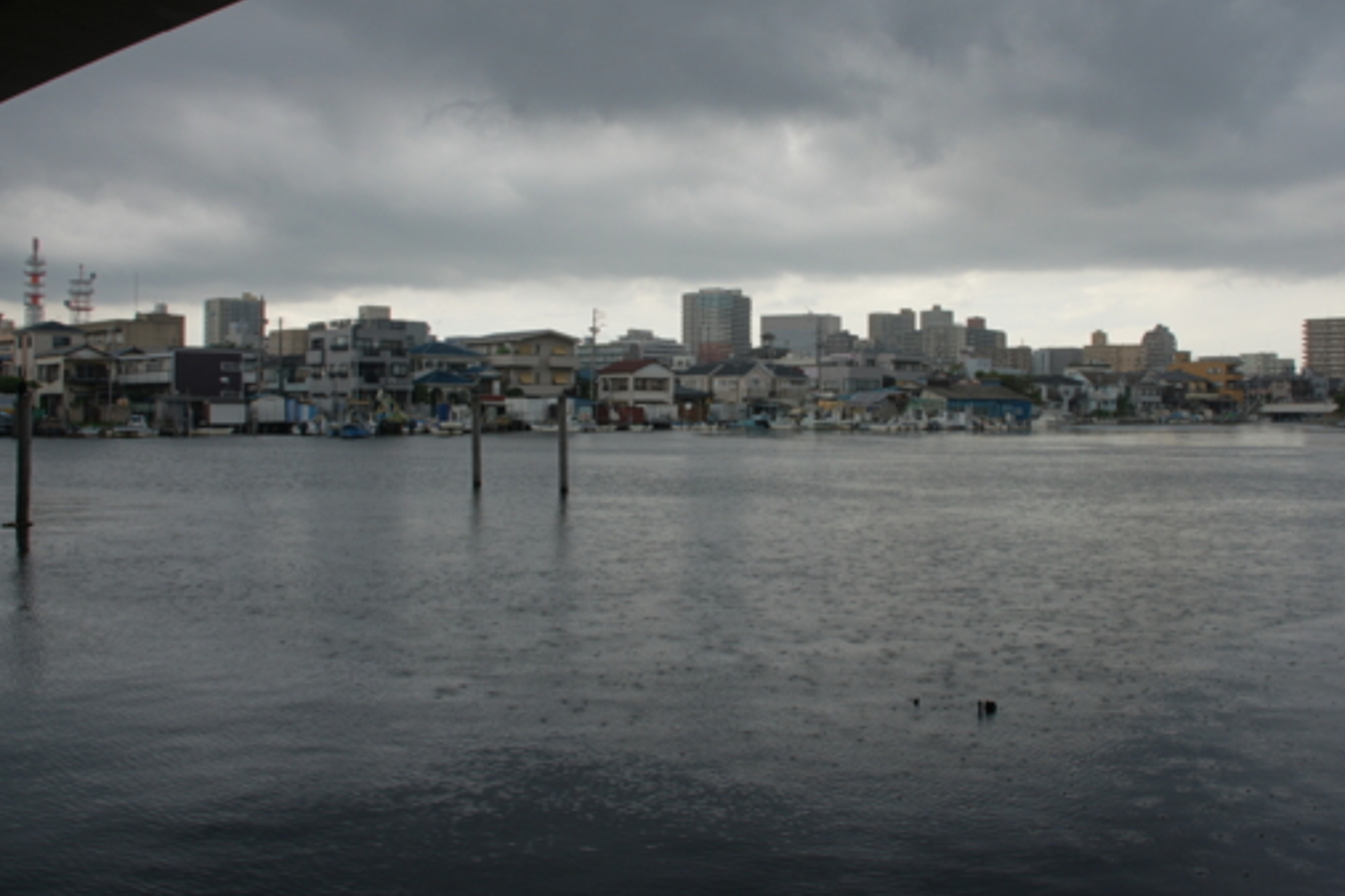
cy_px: 400
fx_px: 1195
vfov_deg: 41.0
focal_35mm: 32
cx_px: 739
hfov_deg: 58.6
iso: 200
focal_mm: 18
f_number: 10
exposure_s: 1/100
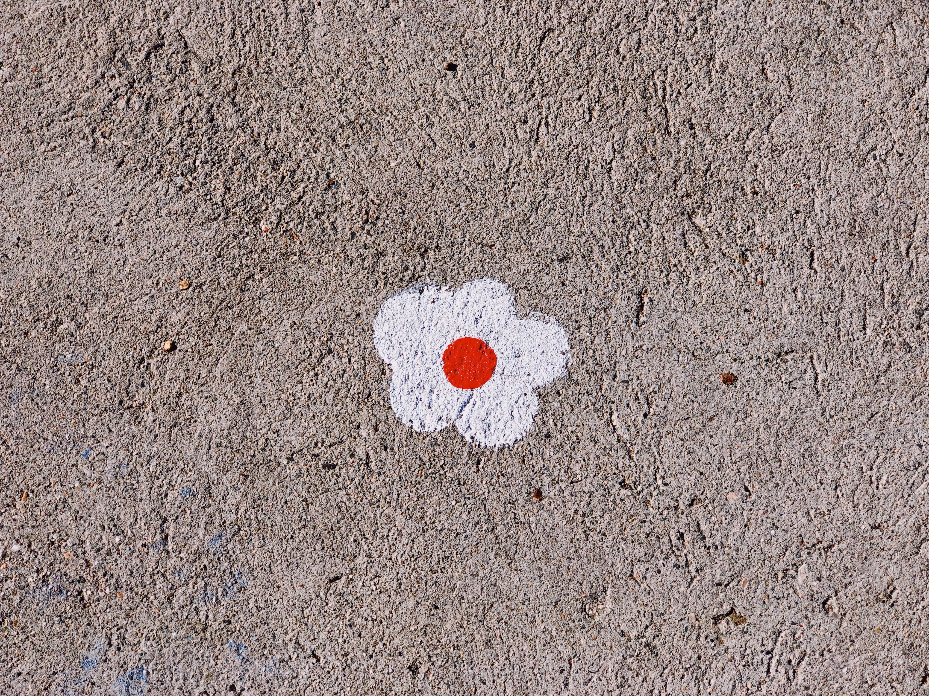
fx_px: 1530
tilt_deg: -78.7
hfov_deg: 33.8
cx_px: 464
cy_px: 348
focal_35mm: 57
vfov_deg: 25.7
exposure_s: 1/1000
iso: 20
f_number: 2.8
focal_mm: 6.6
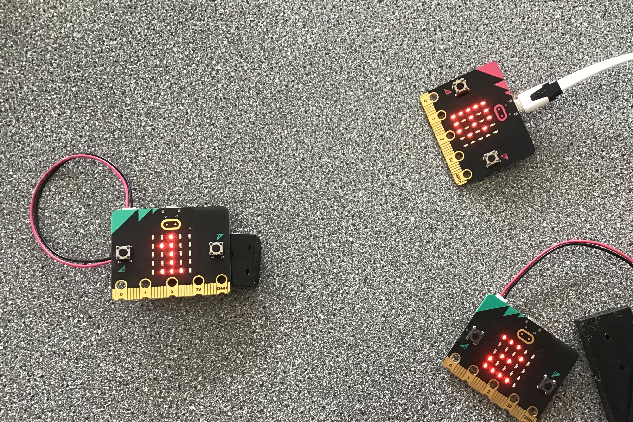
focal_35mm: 40
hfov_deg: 48.1
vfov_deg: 33.3
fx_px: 703
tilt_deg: -79.4
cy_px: 244
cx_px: 389
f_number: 2.4
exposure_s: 1/33
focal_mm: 3.3
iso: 100
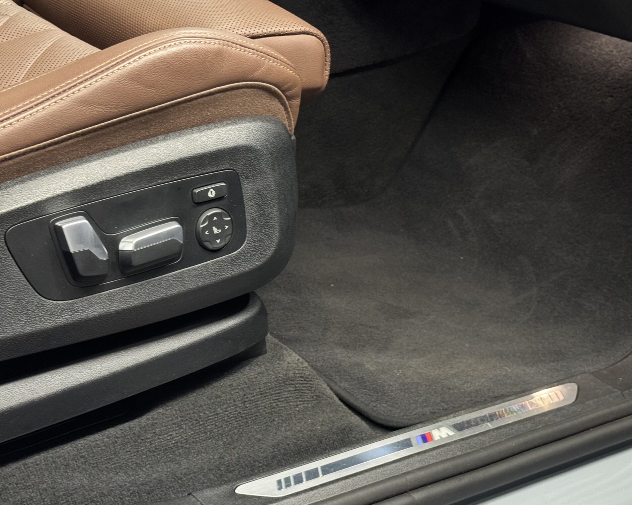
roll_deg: -5.4
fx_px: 1178
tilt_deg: -24.7
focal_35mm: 63
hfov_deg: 30.0
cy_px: 267
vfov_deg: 24.2
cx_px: 289
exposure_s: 1/33
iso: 250
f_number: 1.78
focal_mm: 6.76
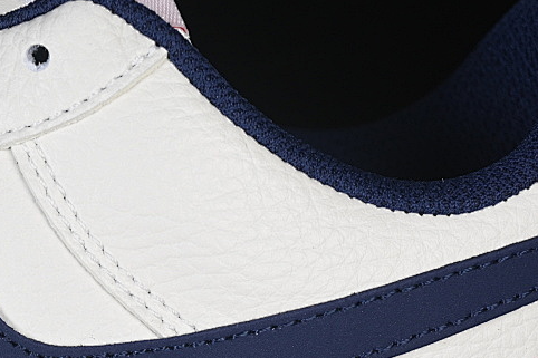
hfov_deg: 12.1
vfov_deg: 8.1
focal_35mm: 168
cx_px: 54
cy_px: 383
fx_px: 2510
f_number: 7.1
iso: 160
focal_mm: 50
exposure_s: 1/80
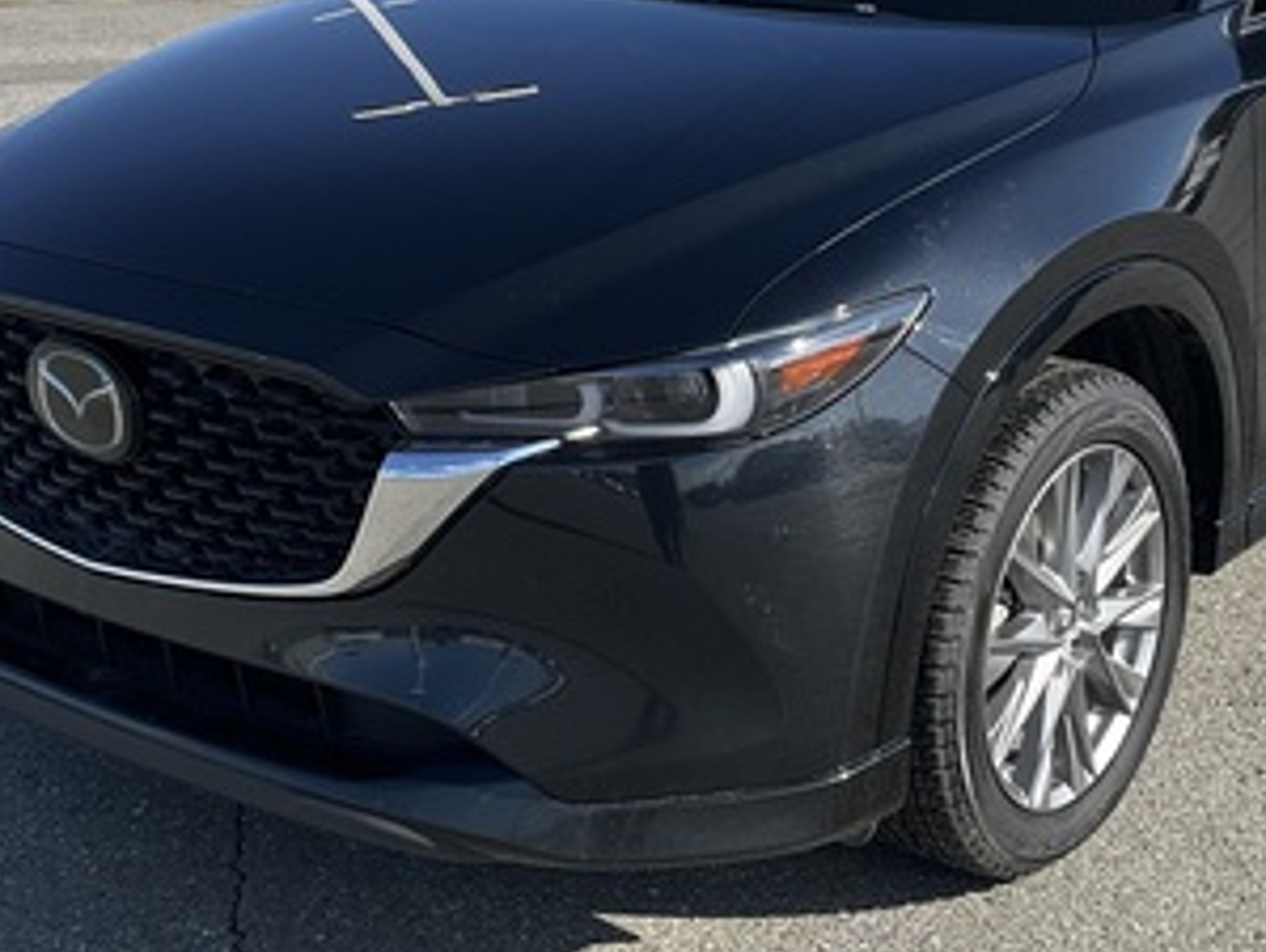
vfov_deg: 23.6
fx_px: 2270
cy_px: 343
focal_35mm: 62
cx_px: 847
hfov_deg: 30.9
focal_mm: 3
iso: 25
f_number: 1.8
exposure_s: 1/1144
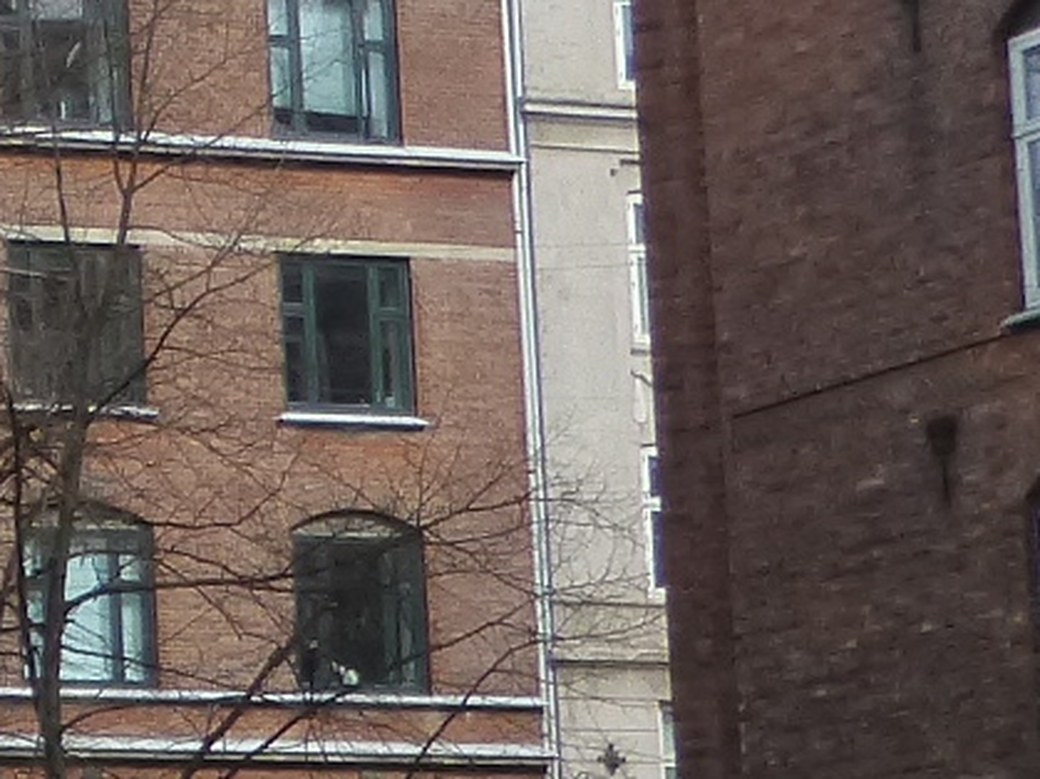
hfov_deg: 10.8
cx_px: -1105
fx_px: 4956
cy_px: 690
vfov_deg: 9.0
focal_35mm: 165
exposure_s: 1/800
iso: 160
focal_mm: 4.8
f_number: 4
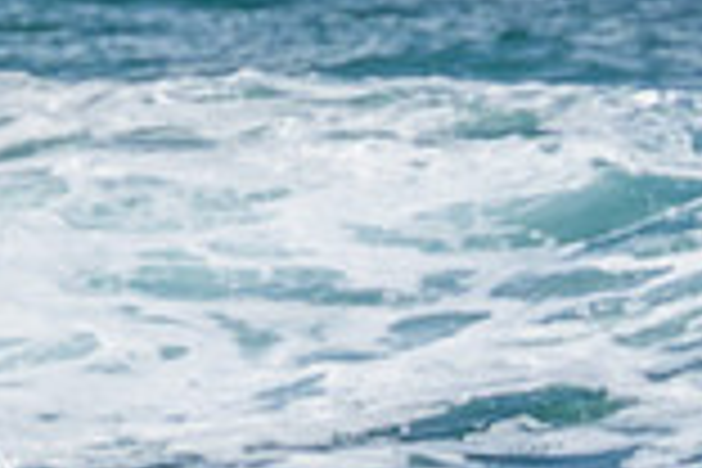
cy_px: 848
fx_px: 58086
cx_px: 1184
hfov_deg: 0.7
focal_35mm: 2979
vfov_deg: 0.5
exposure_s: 1/1600
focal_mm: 800
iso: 2500
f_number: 11
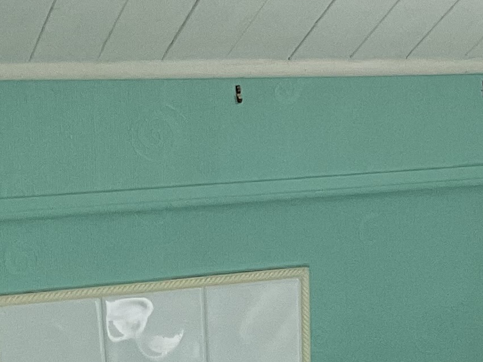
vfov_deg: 10.1
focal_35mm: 138
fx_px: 1925
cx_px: 610
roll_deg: -5.8
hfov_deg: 13.8
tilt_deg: -31.4
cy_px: 676
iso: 50
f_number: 1.8
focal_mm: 3
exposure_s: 1/120
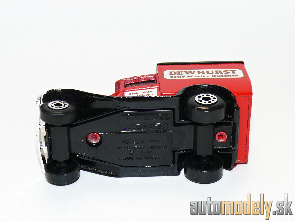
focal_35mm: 87
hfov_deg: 22.5
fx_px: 741
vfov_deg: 17.0
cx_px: 148
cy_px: 111
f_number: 4
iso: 100
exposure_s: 1/30
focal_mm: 12.2
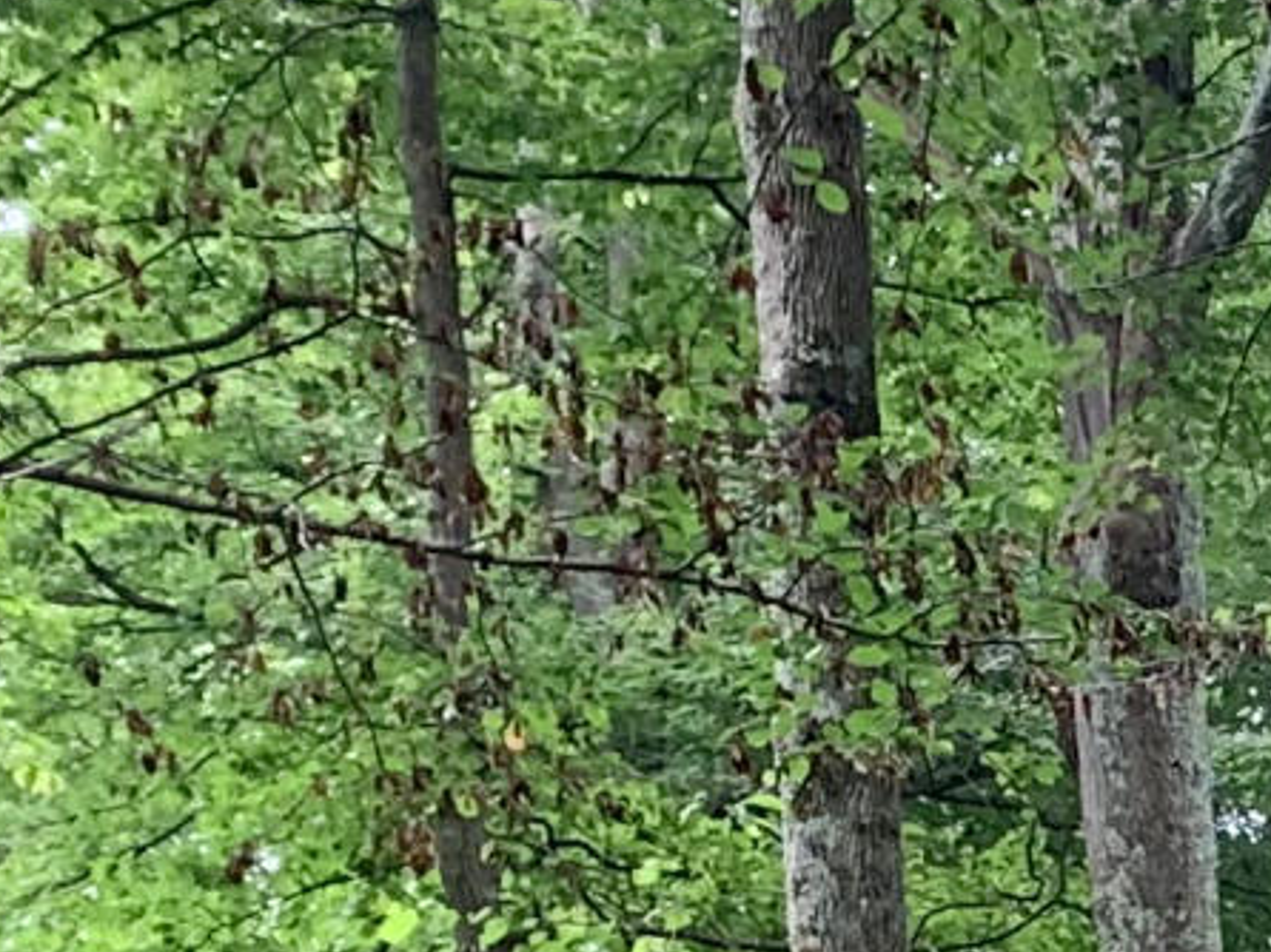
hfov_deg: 8.8
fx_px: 6422
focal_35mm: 175
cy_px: 2434
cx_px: 4121
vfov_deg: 7.8
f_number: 1.8
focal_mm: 4.25
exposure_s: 1/121
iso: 40
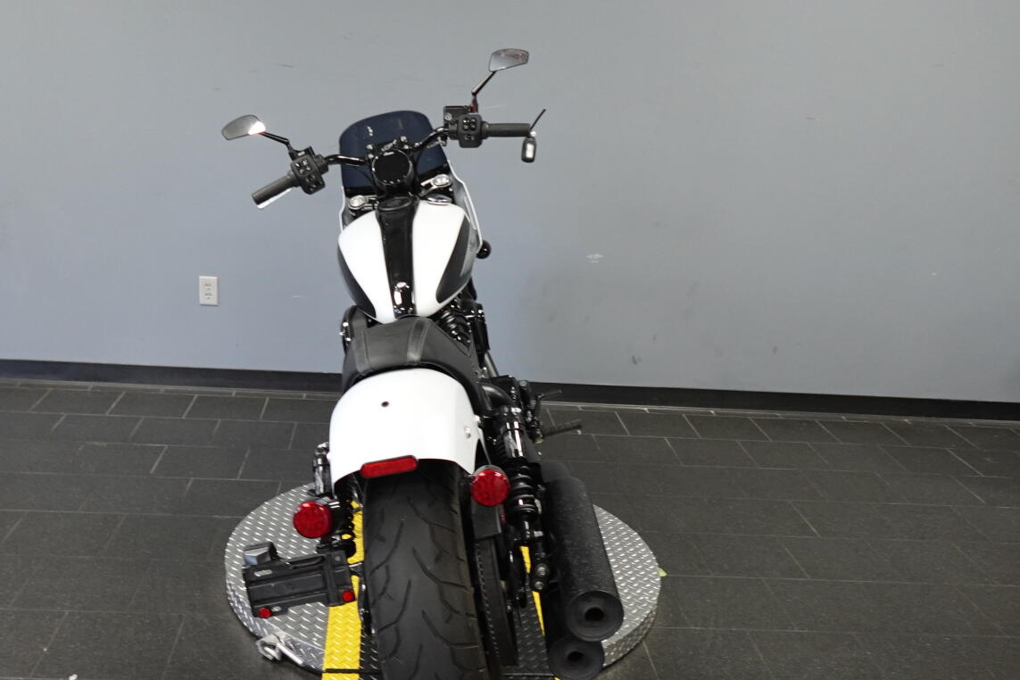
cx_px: 457
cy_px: 458
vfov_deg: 37.4
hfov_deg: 54.3
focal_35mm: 35
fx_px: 992
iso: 640
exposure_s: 1/80
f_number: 2
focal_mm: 7.6
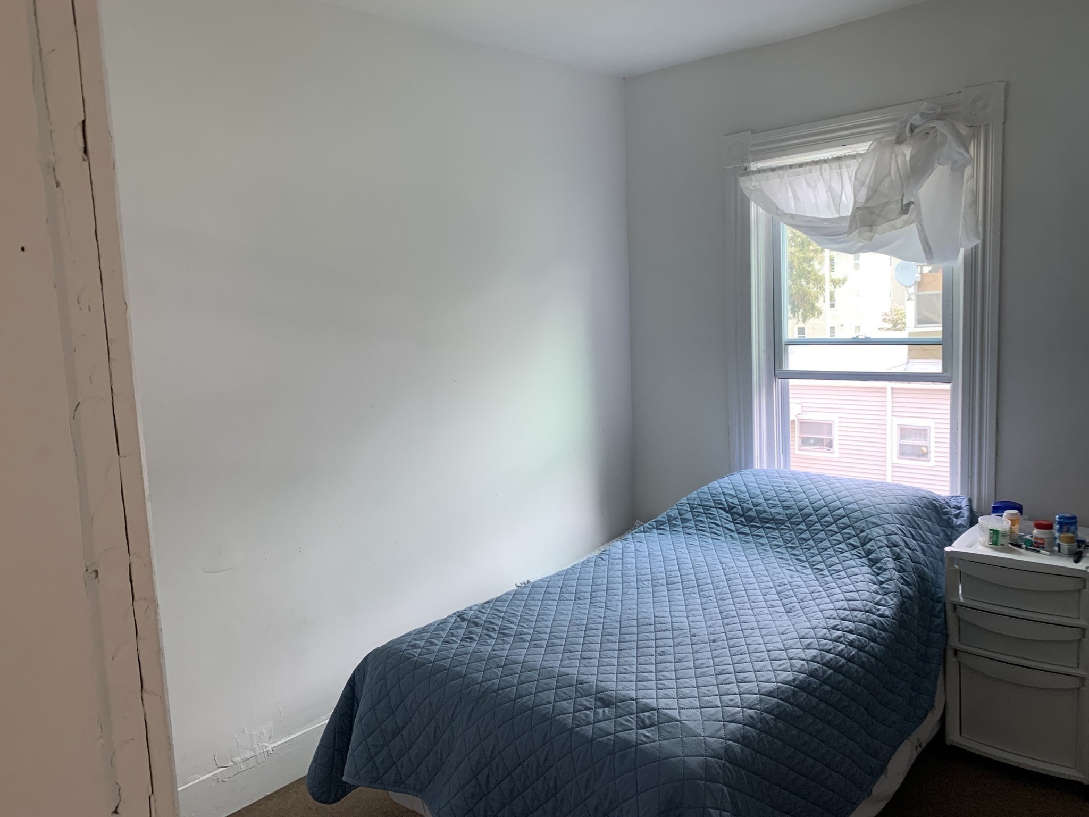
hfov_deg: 67.3
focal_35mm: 26
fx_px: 818
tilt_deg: -5.2
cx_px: 544
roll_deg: +2.1
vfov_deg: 53.1
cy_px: 408
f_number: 1.8
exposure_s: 1/120
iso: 80
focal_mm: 4.25
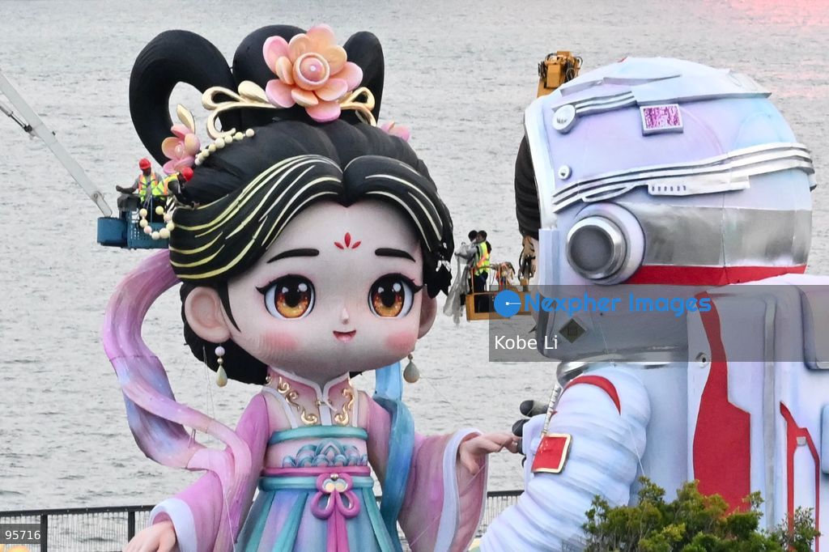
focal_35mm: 180
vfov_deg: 7.6
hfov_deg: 11.4
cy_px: 276
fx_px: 4143
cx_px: 414
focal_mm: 120
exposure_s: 1/100
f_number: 10
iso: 2000
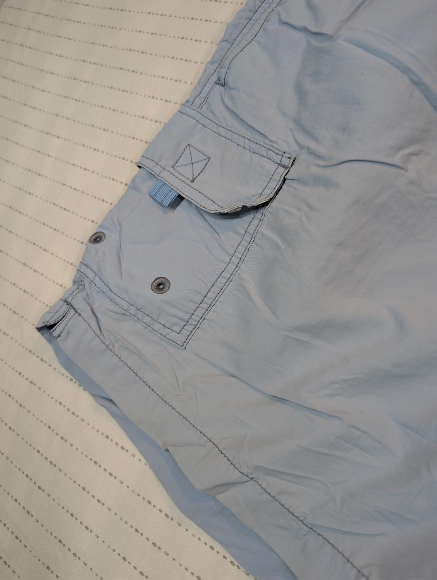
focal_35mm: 24
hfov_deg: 56.9
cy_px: 290
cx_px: 218
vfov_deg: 71.5
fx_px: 403
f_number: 1.68
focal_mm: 6.9
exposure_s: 1/120
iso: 28
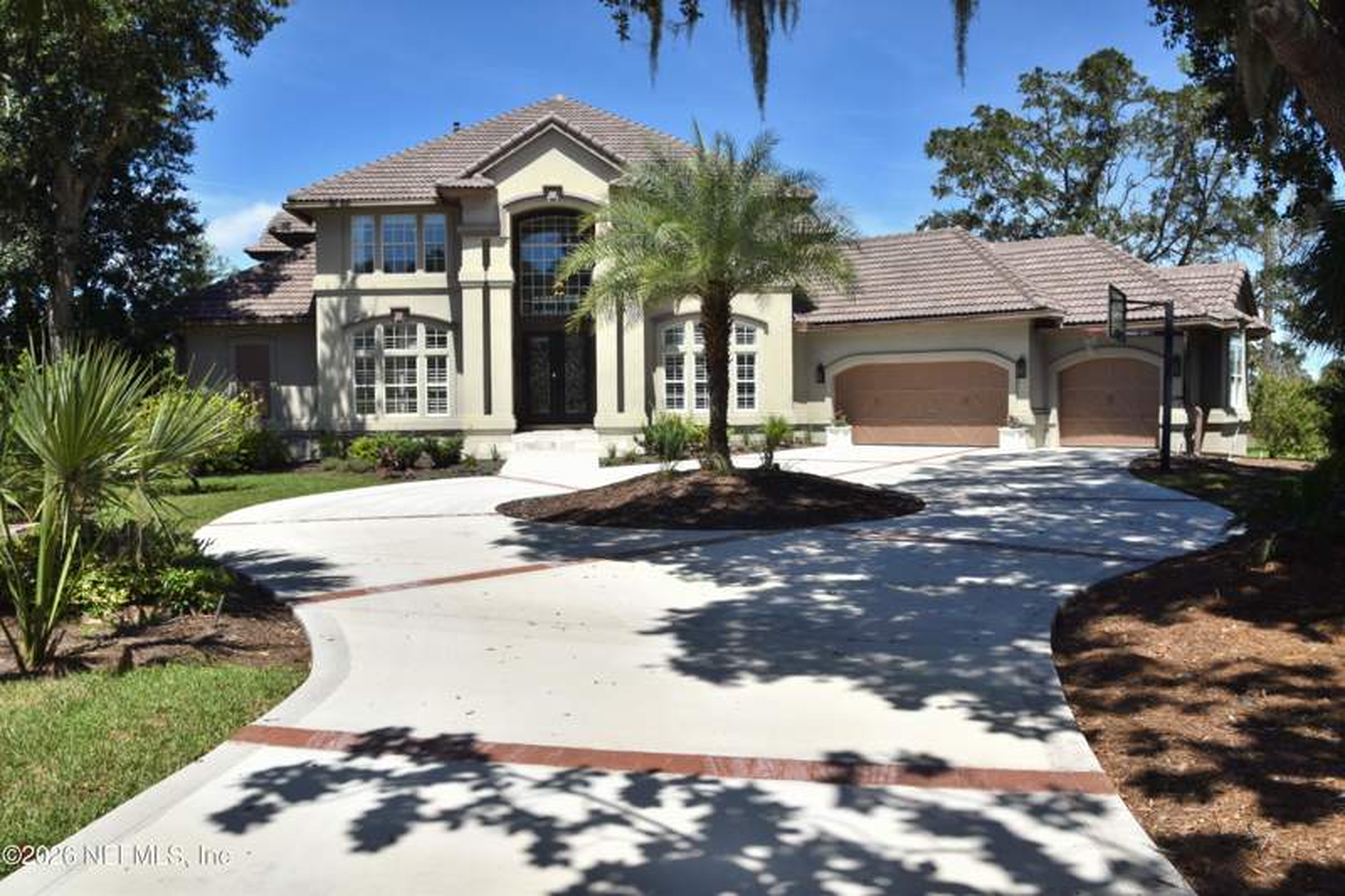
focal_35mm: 27
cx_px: 672
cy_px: 448
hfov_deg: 67.4
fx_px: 1008
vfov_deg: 47.9
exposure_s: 1/200
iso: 100
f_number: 14
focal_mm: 18
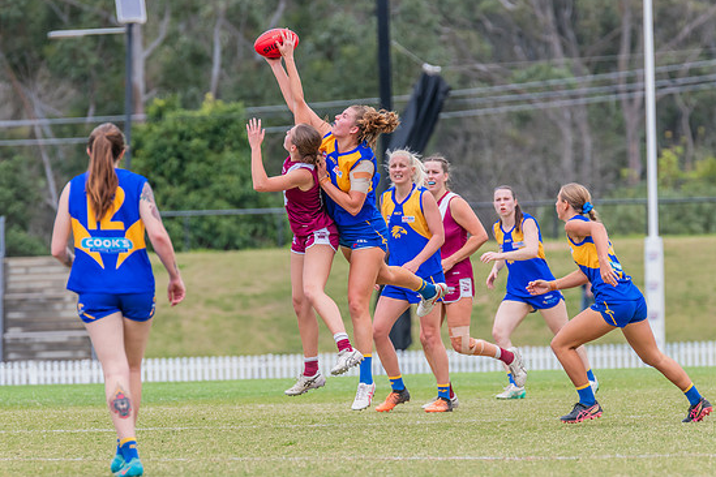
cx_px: 352
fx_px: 8711
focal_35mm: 438
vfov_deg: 3.1
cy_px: 253
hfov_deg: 4.7
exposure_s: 1/1250
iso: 800
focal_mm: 380
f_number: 8
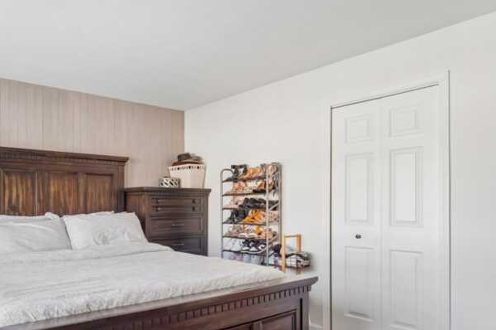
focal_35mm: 24
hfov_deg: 67.4
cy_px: 210
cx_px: 105
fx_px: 331
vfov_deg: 52.5
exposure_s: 1/25
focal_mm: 14
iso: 400
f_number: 8
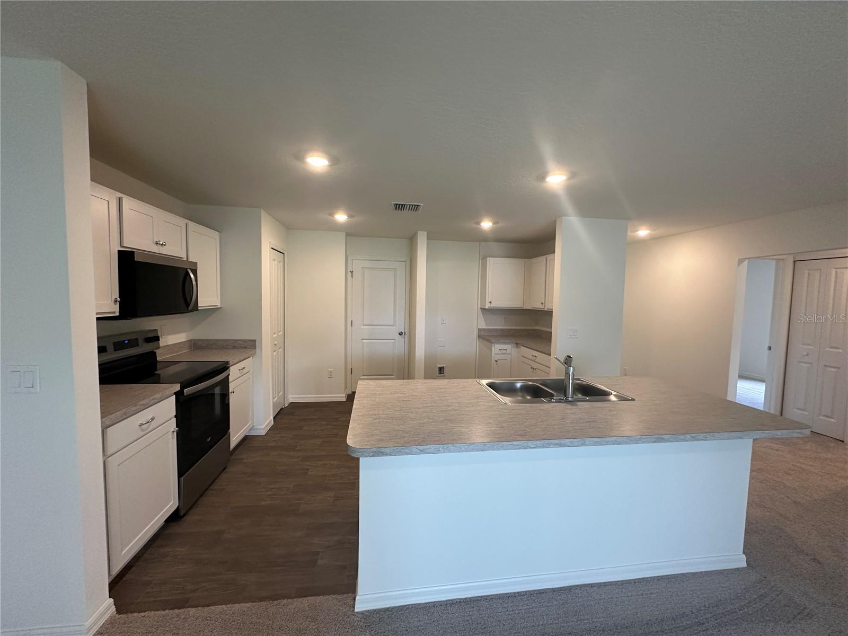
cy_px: 318
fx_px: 343
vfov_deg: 85.7
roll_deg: -0.4
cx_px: 424
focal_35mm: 14
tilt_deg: -2.8
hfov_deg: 102.1
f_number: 2.2
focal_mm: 2.22
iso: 250
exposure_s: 1/120
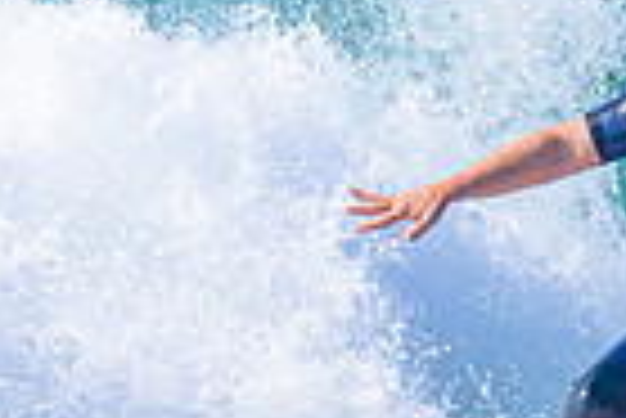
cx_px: 1108
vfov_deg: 0.4
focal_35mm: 3145
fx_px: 54744
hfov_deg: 0.7
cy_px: 23
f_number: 11
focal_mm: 610
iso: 1250
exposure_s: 1/2000
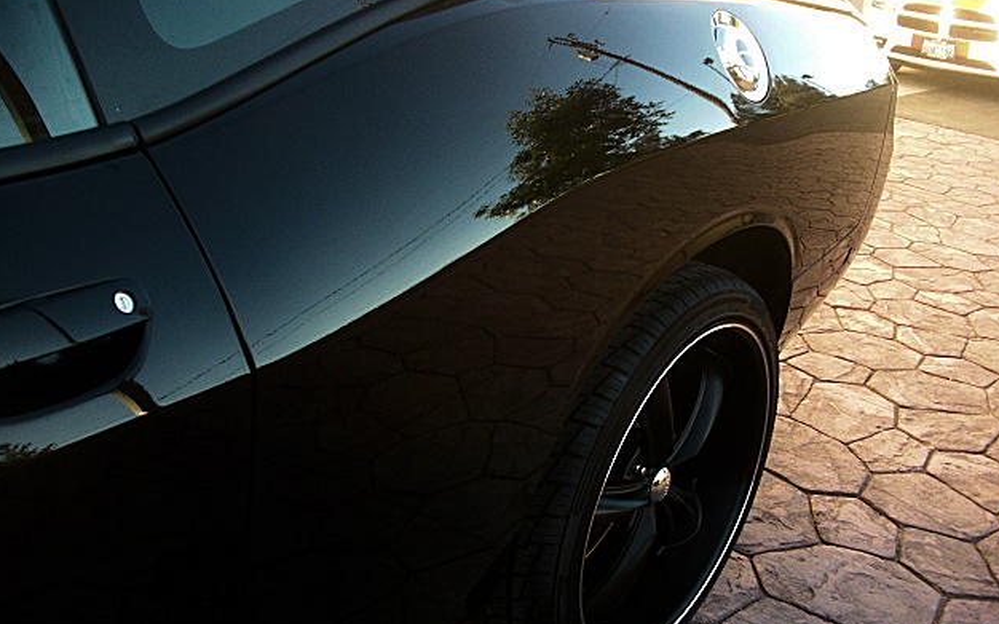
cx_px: 506
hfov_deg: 50.4
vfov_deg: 32.8
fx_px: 1062
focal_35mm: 39
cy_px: 314
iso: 100
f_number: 2.8
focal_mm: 6.3
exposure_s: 1/125
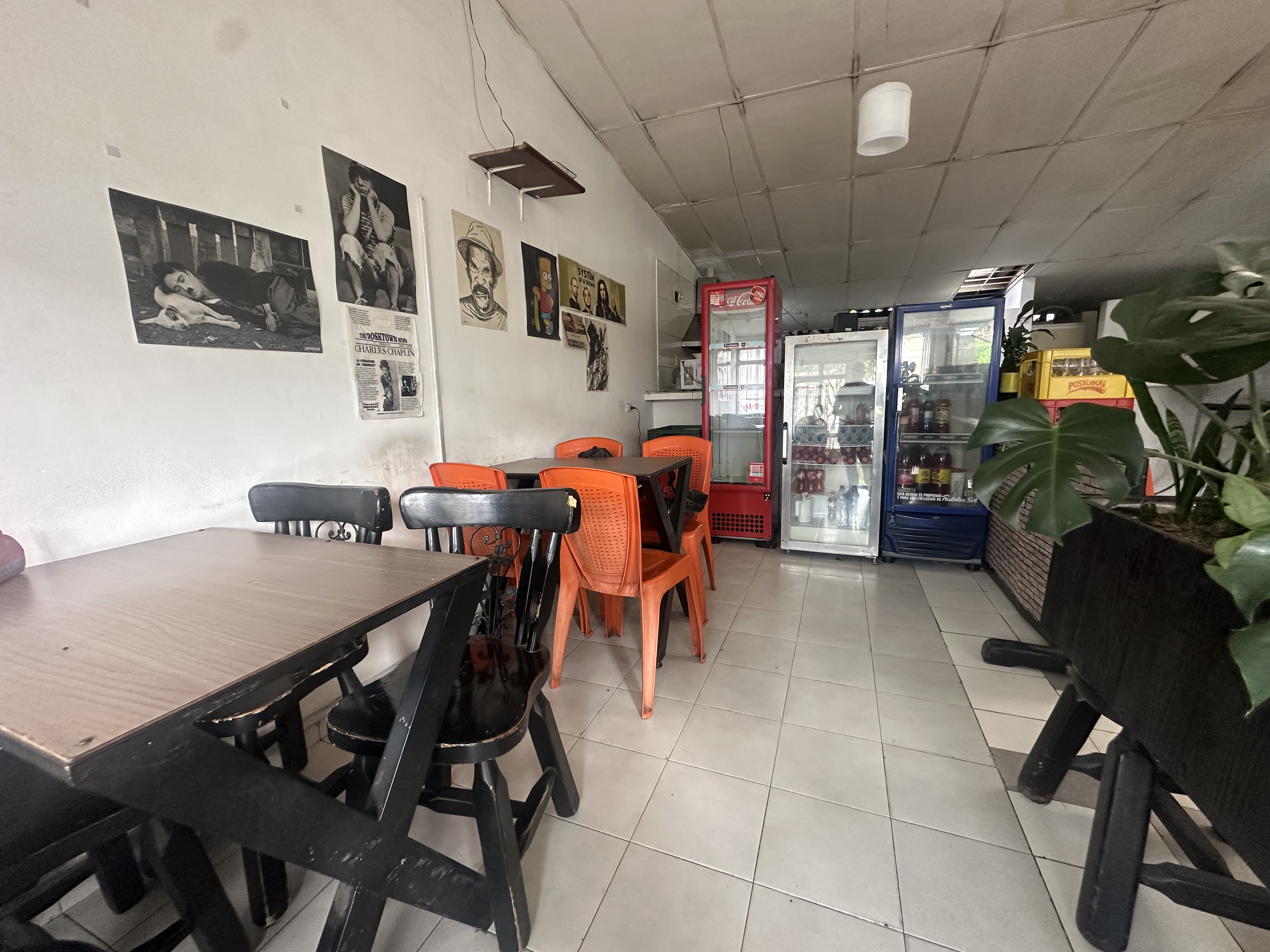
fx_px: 514
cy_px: 476
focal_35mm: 14
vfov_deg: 85.7
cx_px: 635
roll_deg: +3.4
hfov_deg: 102.1
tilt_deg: -7.0
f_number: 2.2
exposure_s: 1/89
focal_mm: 2.22
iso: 320
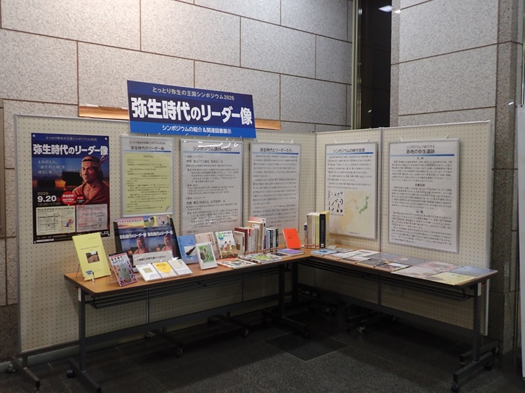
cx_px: 262
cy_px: 196
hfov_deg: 60.0
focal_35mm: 30
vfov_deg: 46.8
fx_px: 455
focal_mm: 5.4
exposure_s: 1/60
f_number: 2.3
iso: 200
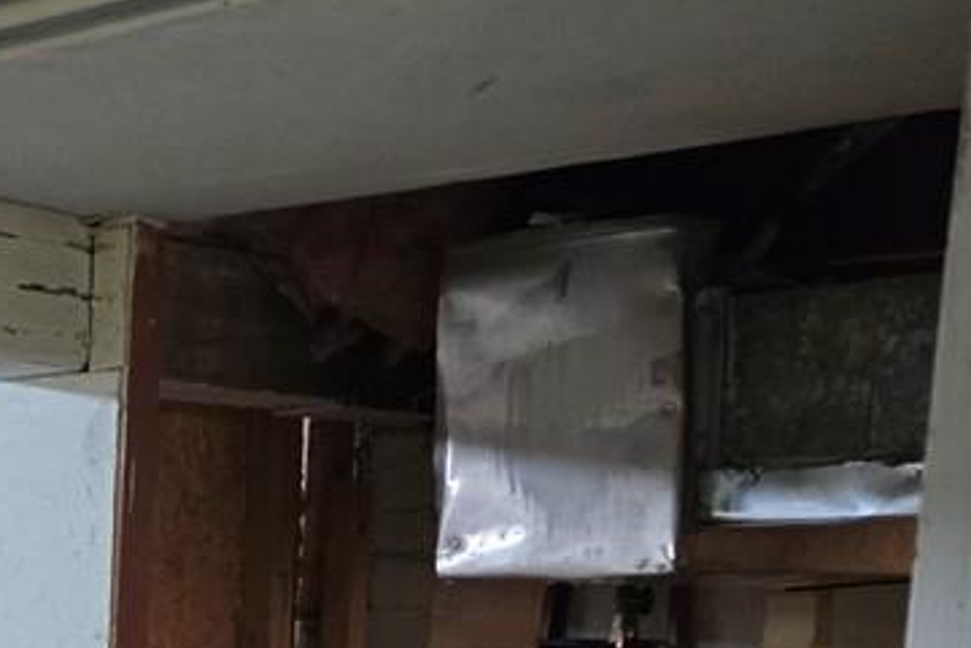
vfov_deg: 18.4
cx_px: -380
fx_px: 1834
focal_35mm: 68
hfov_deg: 24.7
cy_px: 880
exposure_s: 1/120
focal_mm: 6.3
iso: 640
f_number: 1.7
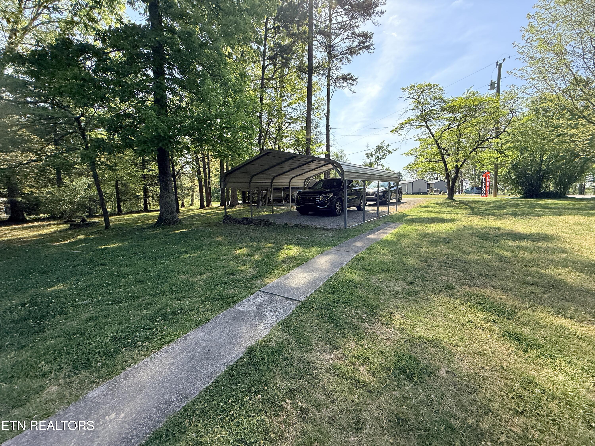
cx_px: 298
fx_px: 241
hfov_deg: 102.1
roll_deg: -2.7
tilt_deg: -2.2
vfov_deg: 85.7
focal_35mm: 14
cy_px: 223
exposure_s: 1/651
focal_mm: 2.22
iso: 64
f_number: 2.2
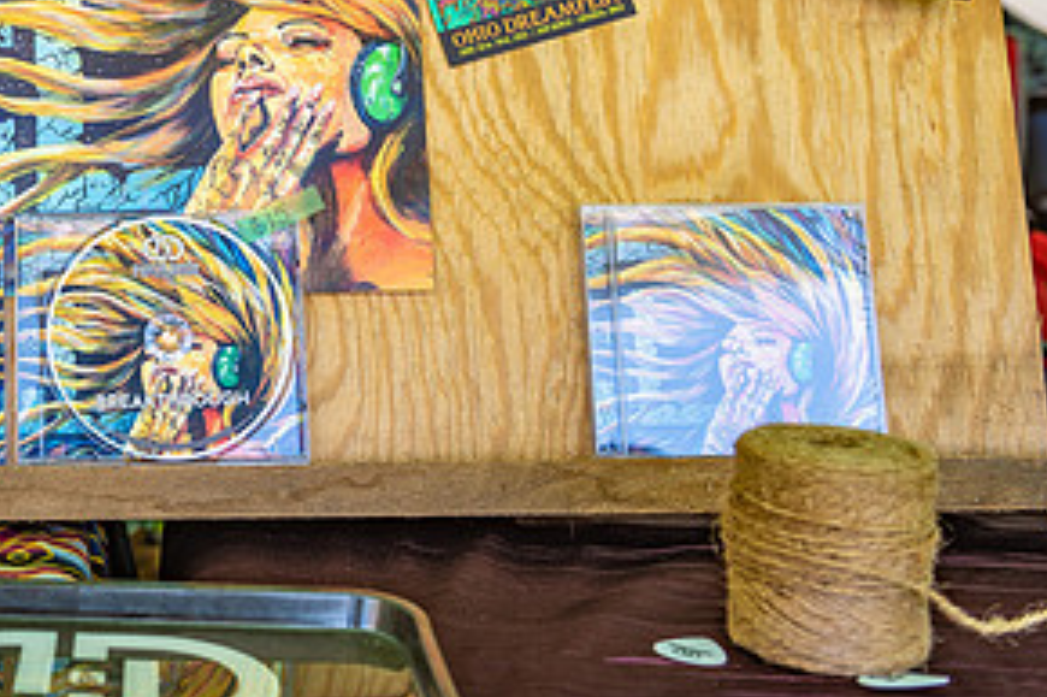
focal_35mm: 64
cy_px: 143
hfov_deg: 29.6
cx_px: 29
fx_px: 1860
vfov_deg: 21.0
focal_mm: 32
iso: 100
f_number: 4
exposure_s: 1/320
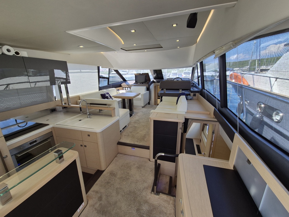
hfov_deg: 106.2
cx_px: 144
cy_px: 108
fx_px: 109
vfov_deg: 89.9
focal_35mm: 13
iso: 80
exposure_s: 1/100
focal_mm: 2.2
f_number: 2.2
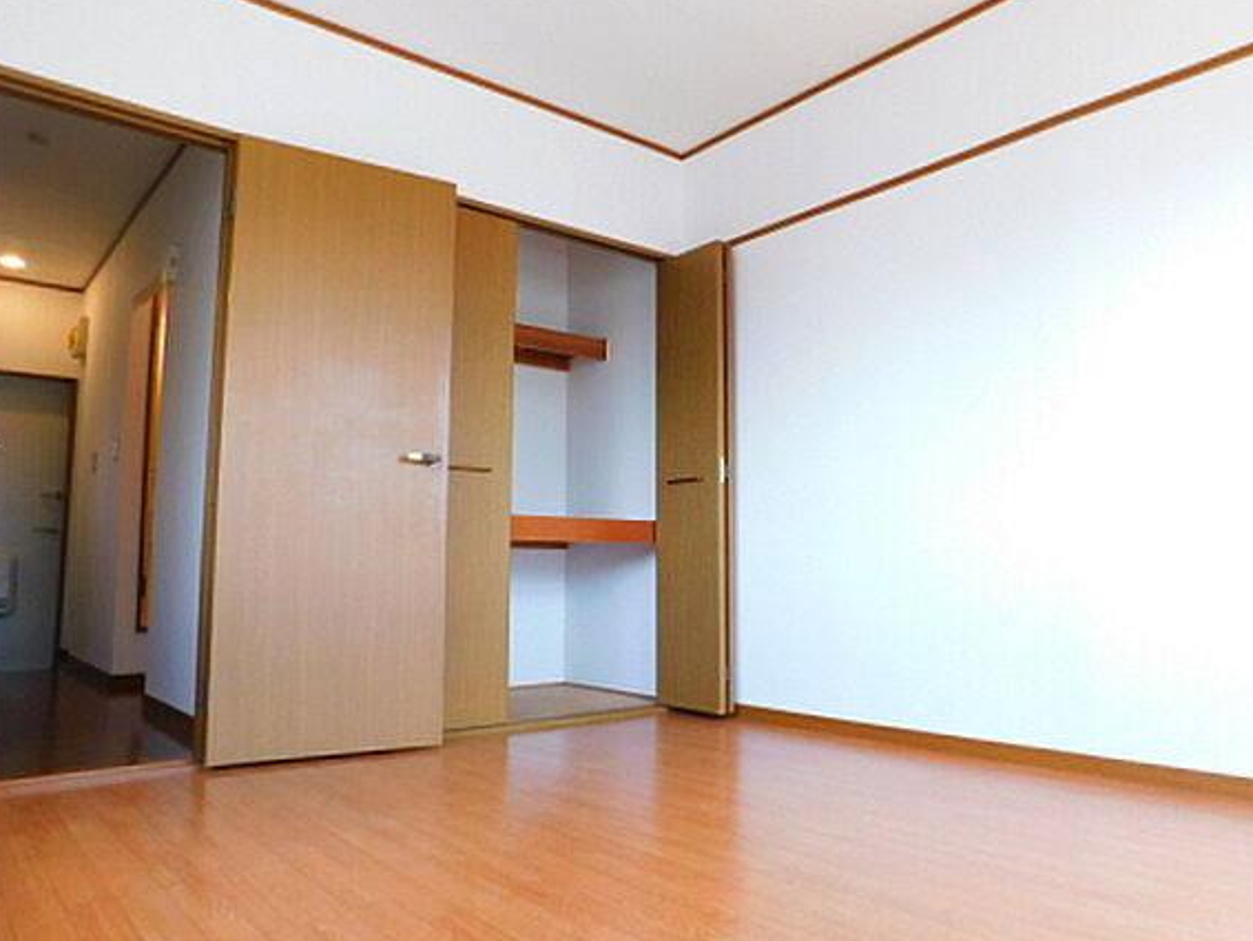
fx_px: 942
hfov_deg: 67.2
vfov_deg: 53.1
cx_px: 680
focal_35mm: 26
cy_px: 485
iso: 125
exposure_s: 1/60
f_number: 3
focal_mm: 4
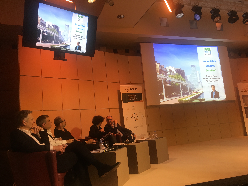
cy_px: 93
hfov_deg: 61.7
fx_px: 208
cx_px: 124
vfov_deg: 48.2
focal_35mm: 29
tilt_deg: +9.0
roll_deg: +5.4
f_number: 2.2
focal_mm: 4.15
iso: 80
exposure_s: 1/33
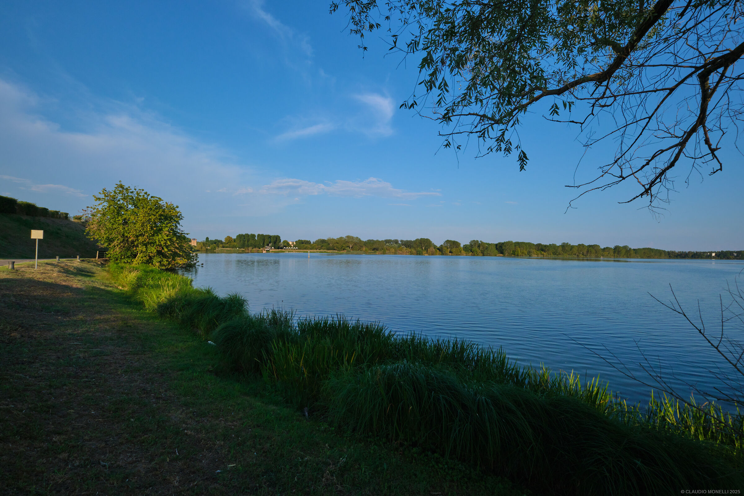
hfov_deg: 100.4
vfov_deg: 77.3
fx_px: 310
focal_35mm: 15
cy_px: 248
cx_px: 372
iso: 640
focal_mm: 10
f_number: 8
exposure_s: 1/1400
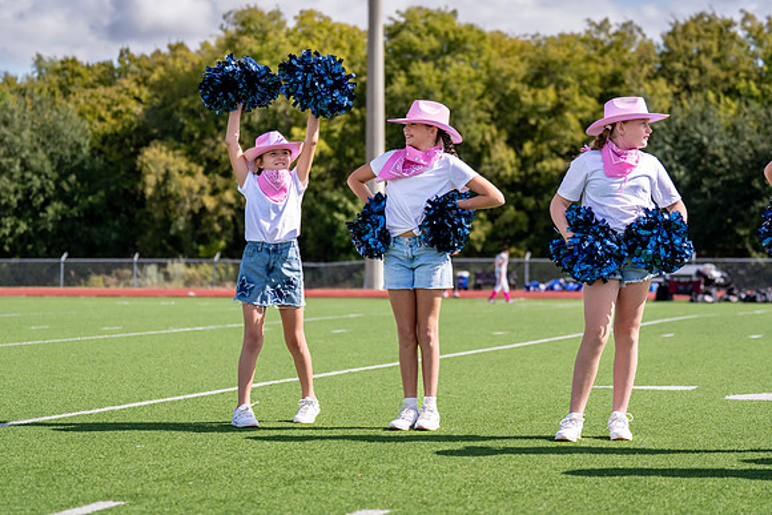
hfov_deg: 20.0
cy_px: 242
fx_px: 2189
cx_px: 384
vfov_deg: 13.4
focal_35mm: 102
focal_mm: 70
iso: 250
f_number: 2.8
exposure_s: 1/4000
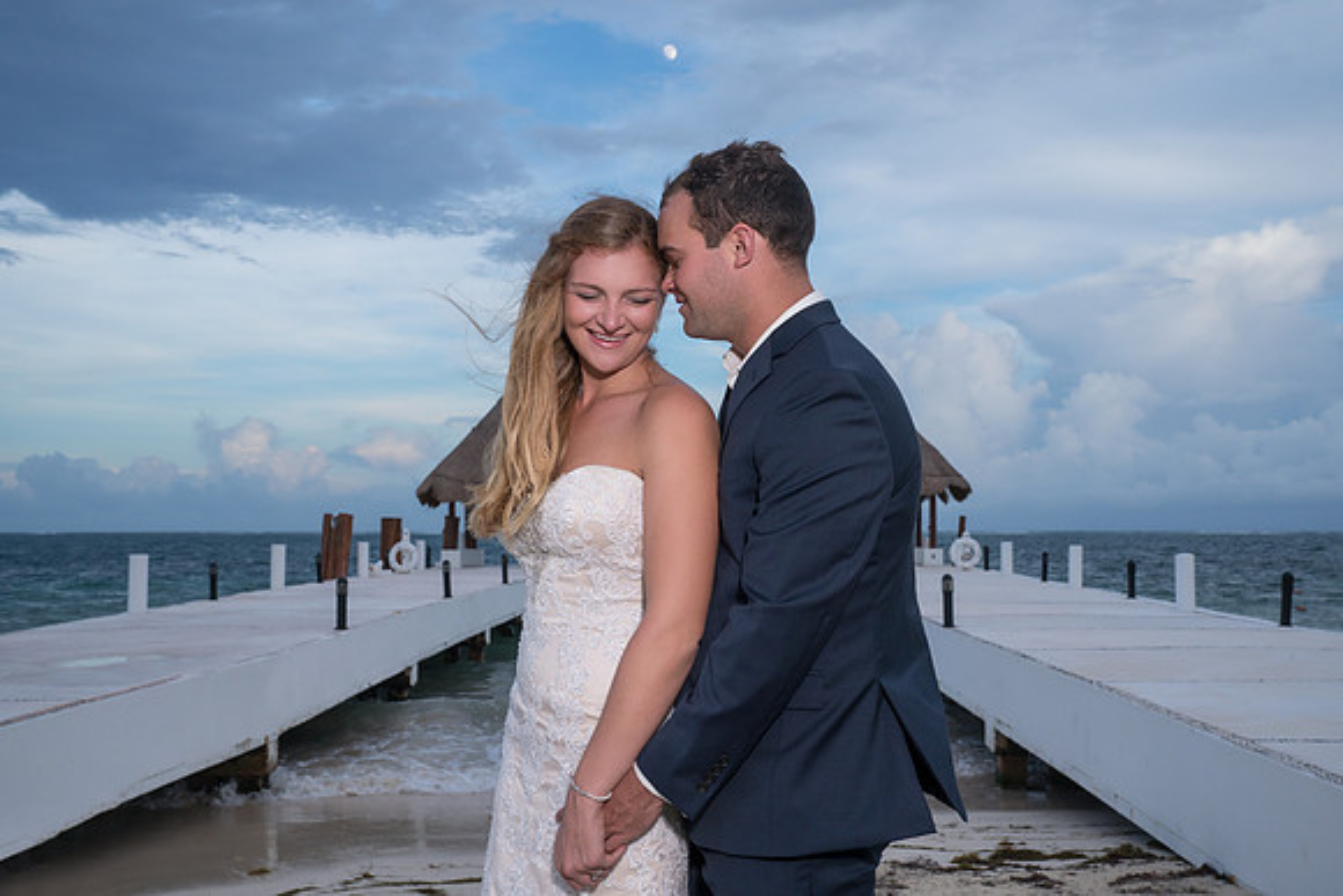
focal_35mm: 37
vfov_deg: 36.0
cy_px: 448
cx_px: 672
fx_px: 1381
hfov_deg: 51.9
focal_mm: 37
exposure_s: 1/200
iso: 200
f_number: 9
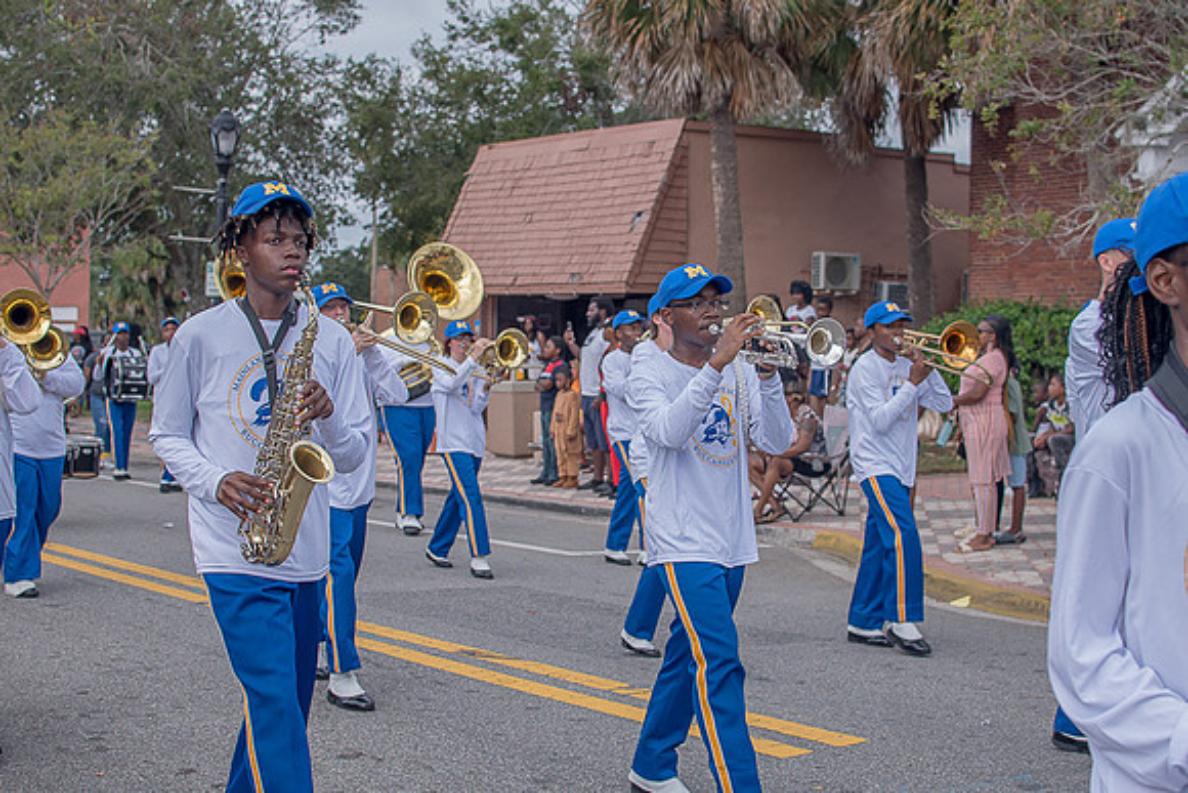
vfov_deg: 26.0
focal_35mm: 52
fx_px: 1716
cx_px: 594
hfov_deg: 38.2
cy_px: 396
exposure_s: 1/500
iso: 100
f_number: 4
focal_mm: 35
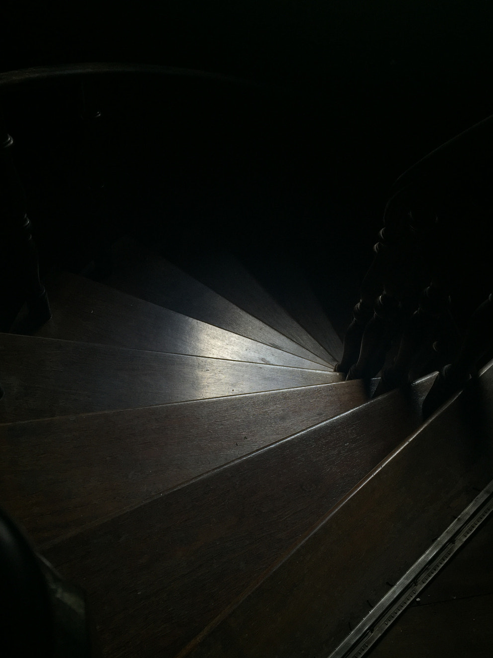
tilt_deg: -53.1
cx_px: 254
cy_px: 350
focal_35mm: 35
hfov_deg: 40.7
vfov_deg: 52.6
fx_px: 665
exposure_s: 1/60
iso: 32
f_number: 2.2
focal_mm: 4.15
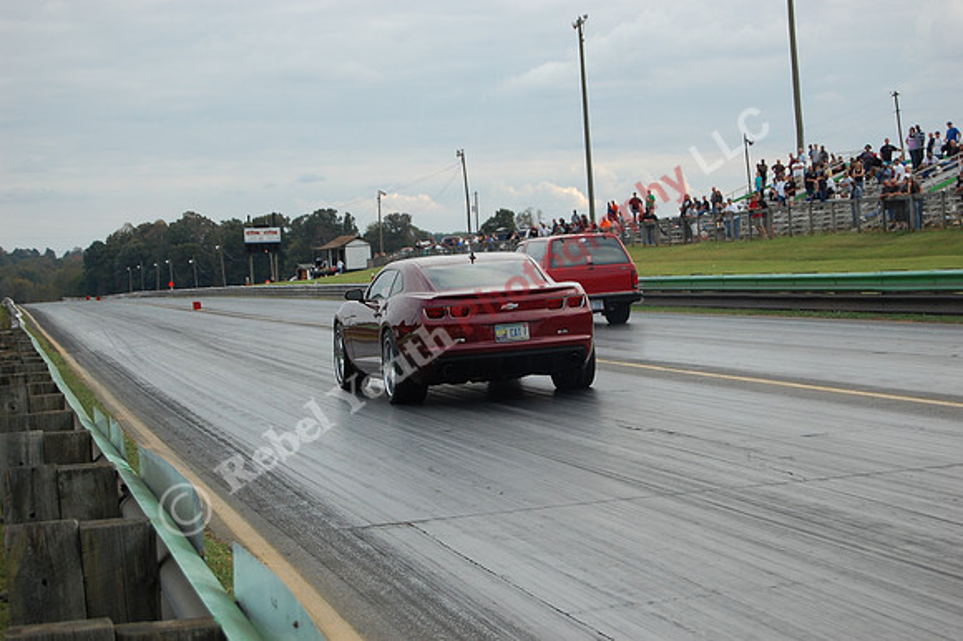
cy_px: 320
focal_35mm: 82
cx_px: 482
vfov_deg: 16.5
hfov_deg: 24.6
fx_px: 2206
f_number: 5.6
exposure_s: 1/640
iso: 400
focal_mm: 55
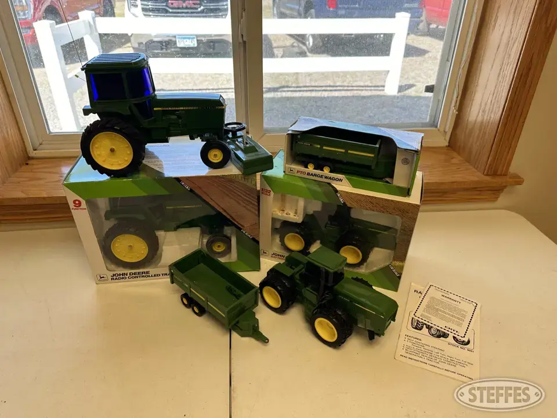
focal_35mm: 24
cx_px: 278
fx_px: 386
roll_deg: -2.0
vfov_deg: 56.8
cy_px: 209
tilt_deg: -30.4
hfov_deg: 71.6
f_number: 1.78
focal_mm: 6.86
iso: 80
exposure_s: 1/341
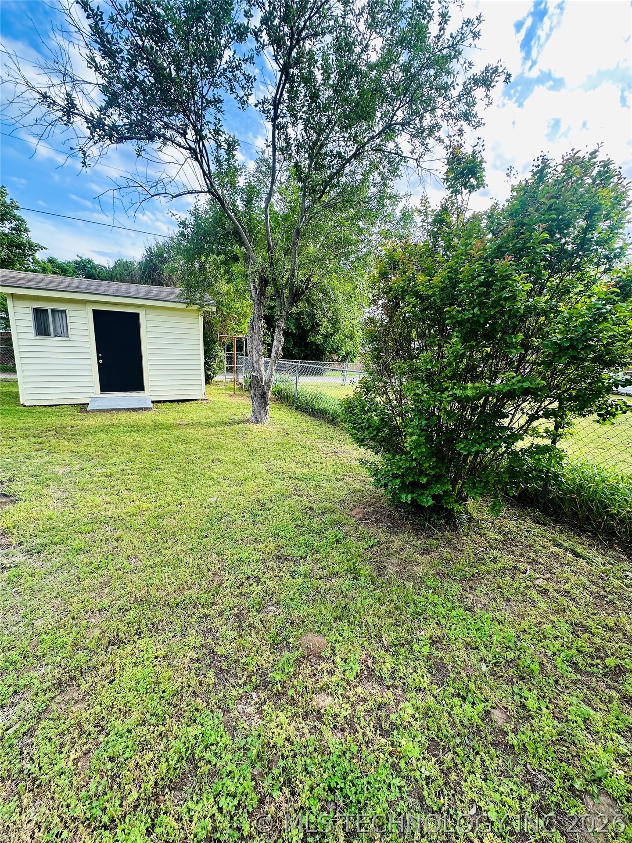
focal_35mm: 14
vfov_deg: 102.1
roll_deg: -2.2
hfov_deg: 85.7
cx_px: 316
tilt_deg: -12.1
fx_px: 341
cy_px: 422
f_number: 2.2
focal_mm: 2.22
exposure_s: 1/259
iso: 40
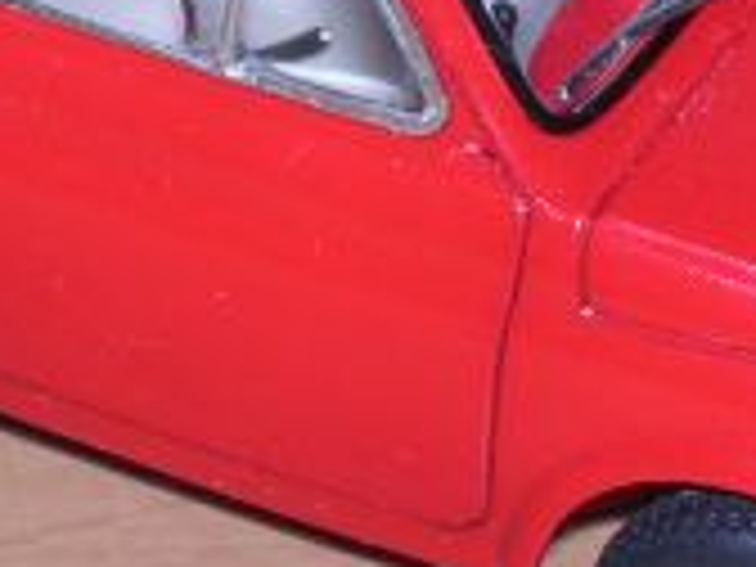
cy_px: 4
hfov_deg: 5.5
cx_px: 351
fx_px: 7884
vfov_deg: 4.1
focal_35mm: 361
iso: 100
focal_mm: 14.5
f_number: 4.4
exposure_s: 1/60.1
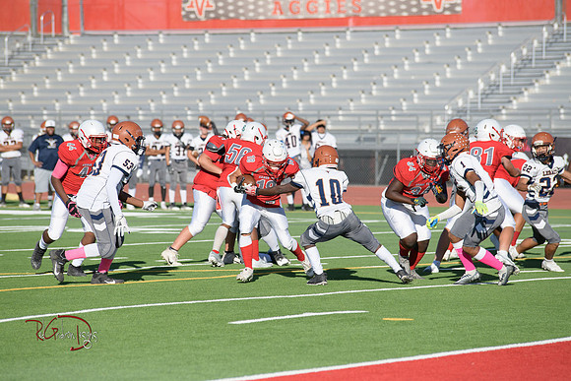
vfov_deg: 6.9
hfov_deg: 10.3
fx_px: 3173
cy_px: 190
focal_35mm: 200
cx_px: 286
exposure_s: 1/5000
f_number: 5
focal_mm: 200
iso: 500
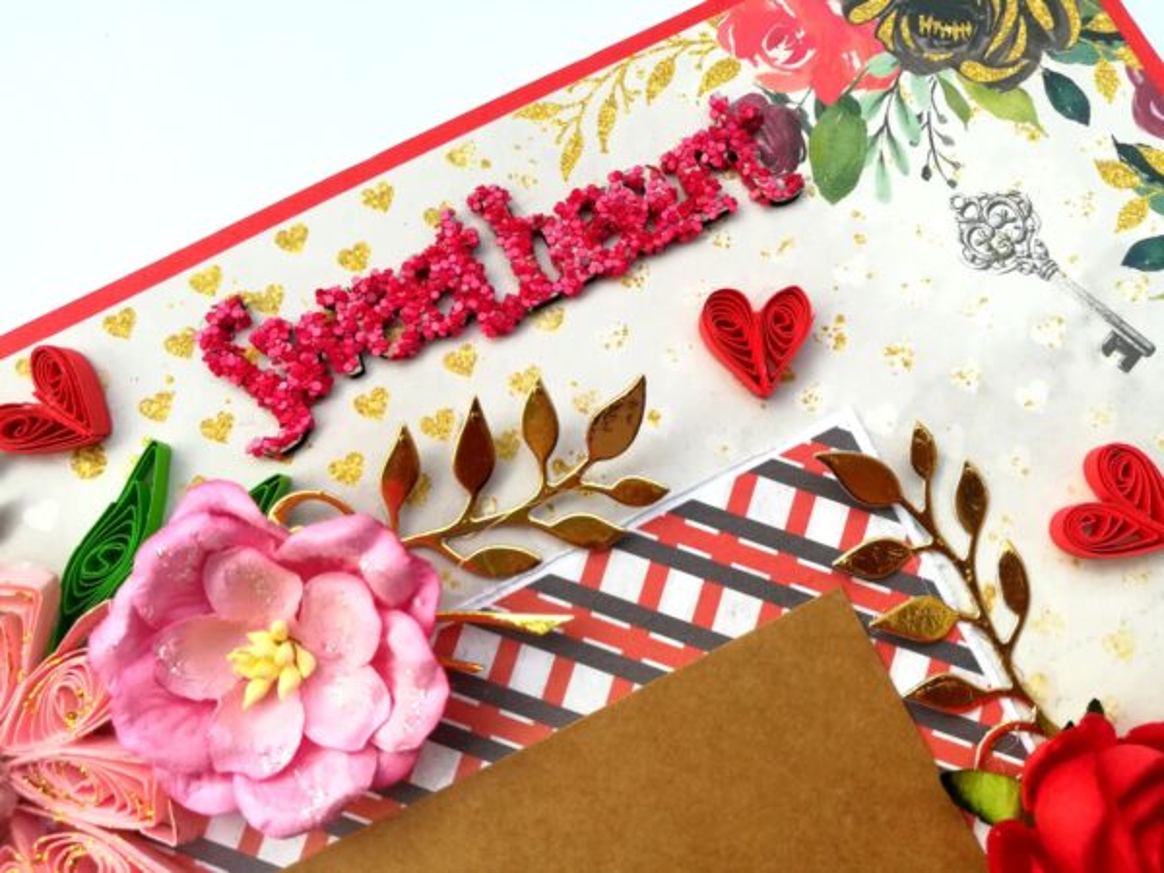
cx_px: 582
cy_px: 436
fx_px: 874
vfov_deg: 53.1
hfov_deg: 67.3
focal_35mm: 26
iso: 50
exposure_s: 1/146
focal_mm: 3.83
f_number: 2.2
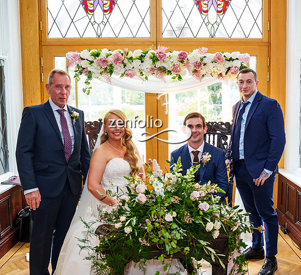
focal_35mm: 35
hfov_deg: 48.3
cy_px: 136
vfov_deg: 44.9
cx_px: 187
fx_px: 332
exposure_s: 1/250
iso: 800
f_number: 3.5
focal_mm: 28
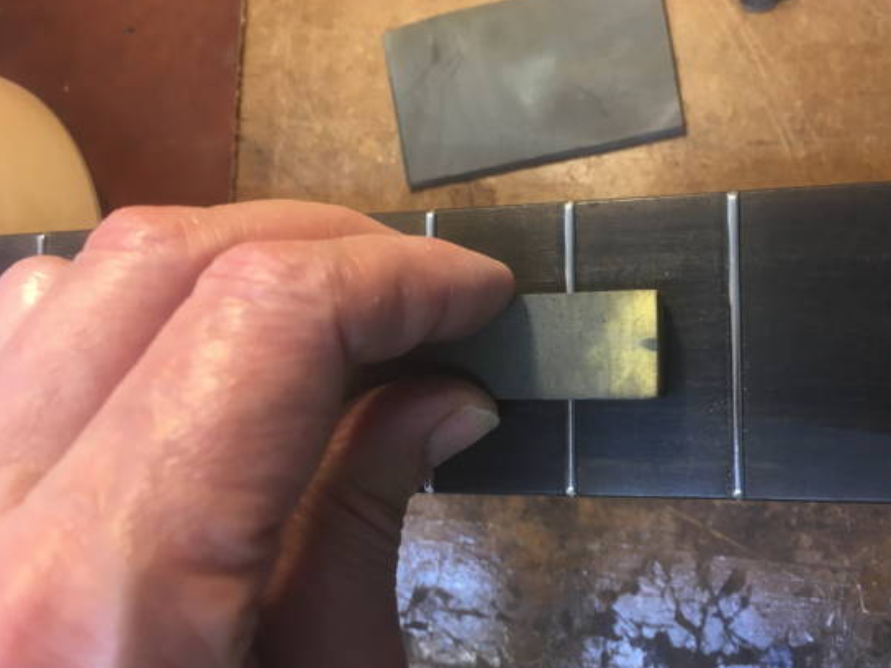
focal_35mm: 32
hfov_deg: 56.7
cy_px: 350
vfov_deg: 44.1
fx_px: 824
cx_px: 483
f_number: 2.2
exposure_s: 1/33
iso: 80
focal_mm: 4.15
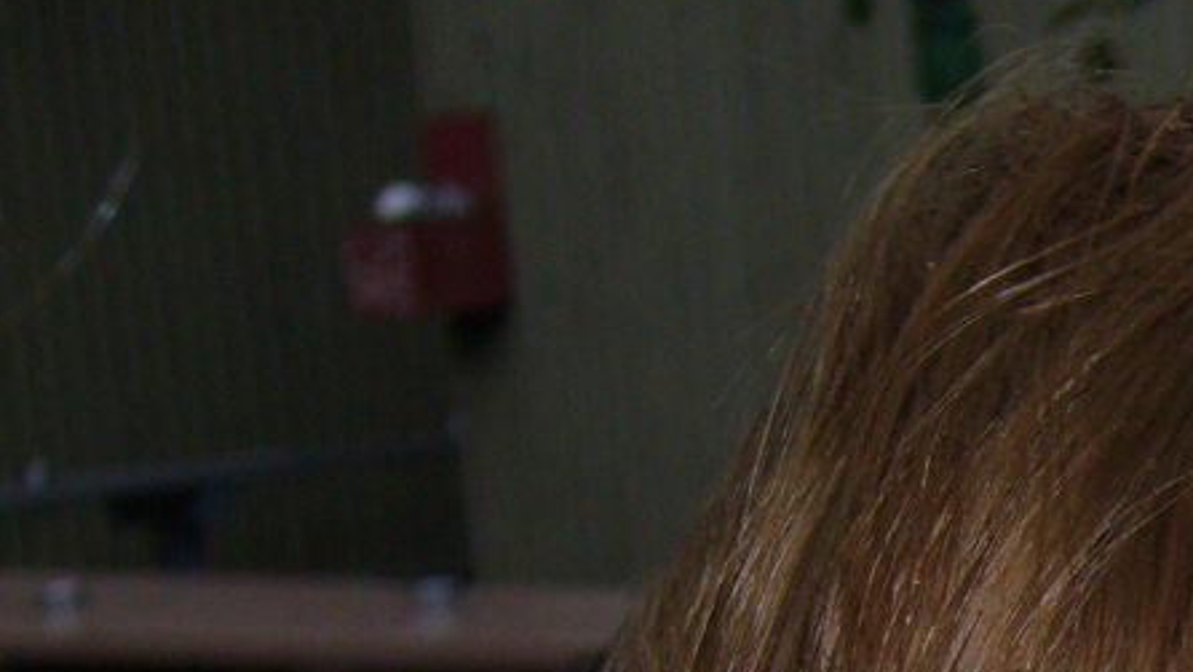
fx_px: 5442
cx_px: 1669
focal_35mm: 172
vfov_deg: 6.9
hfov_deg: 12.1
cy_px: 1205
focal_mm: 9.1
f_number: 3.5
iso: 100
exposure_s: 1/60
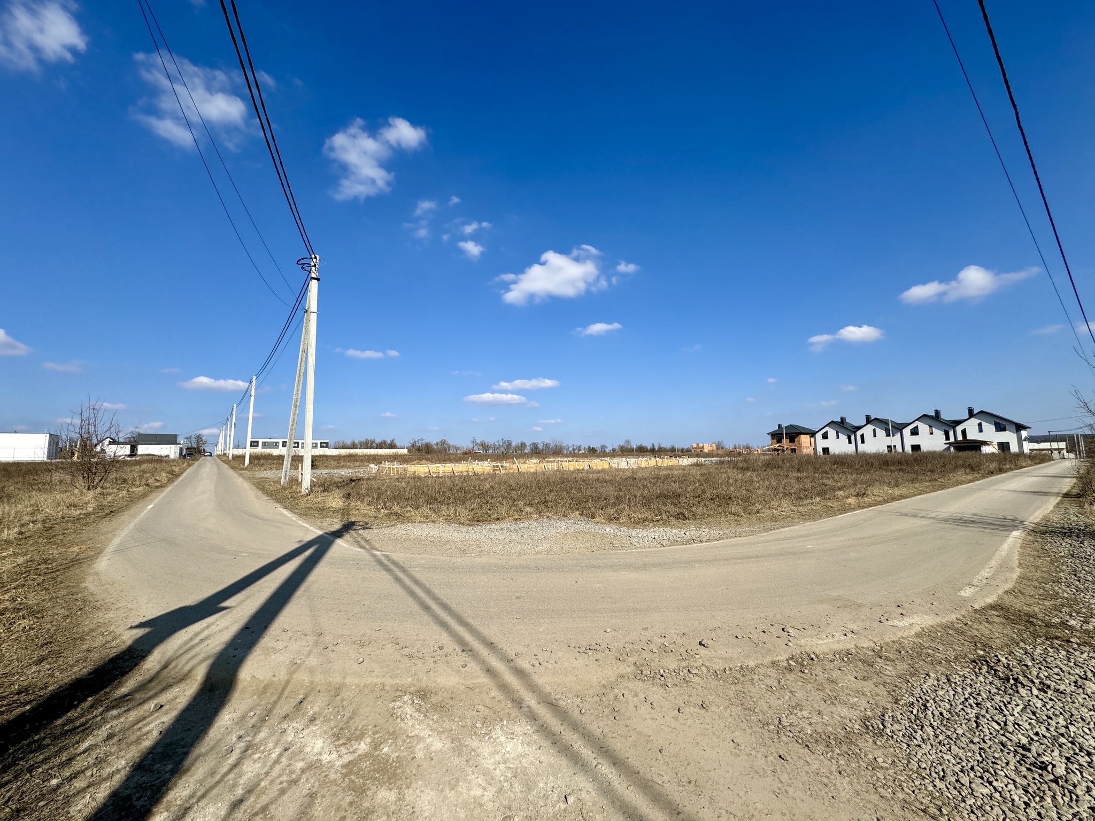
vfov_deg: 85.7
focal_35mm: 14
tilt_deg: +6.5
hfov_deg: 102.1
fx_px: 443
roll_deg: +0.9
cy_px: 410
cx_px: 548
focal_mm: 2.22
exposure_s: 1/3247
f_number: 2.2
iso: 50
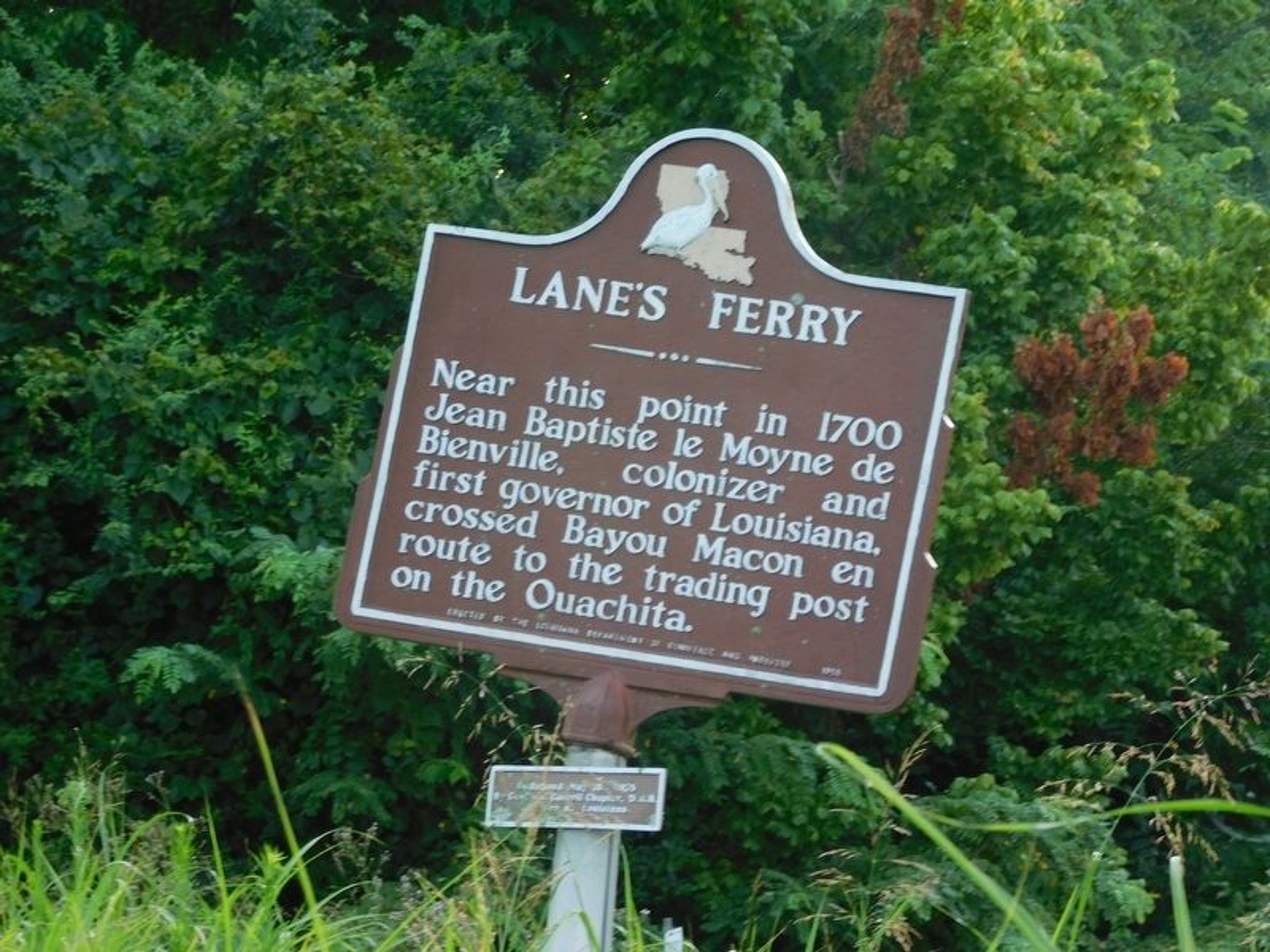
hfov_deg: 13.3
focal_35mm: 148
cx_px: 635
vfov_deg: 10.0
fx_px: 5430
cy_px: 476
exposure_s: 1/40
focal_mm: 26.3
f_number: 5.1
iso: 125
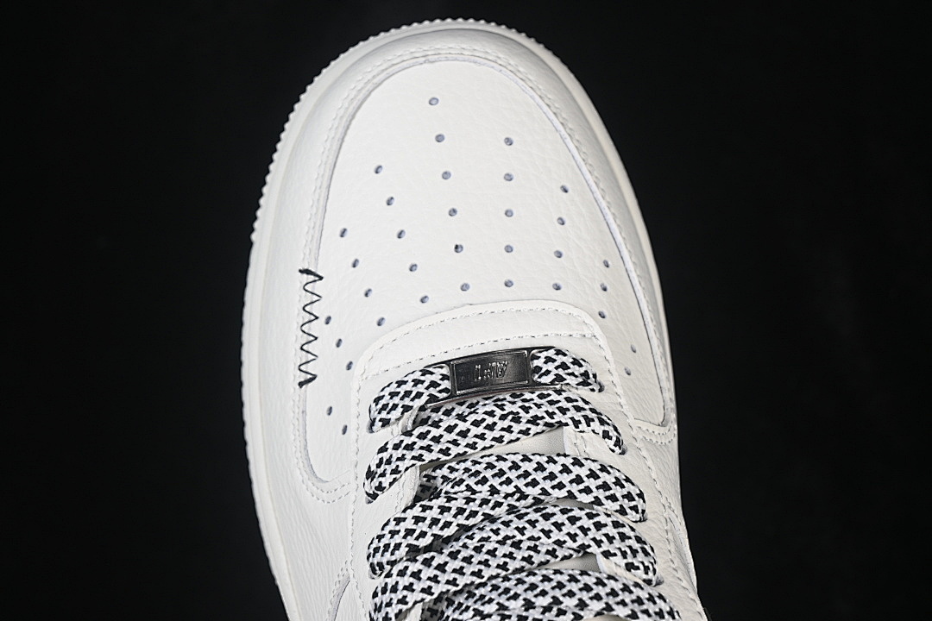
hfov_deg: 27.0
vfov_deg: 18.2
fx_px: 1942
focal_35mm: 75
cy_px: 310
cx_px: 466
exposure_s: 1/80
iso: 160
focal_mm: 50
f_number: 7.1
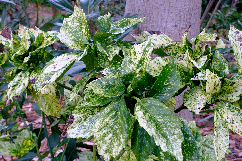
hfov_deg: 38.2
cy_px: 80
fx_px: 350
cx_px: 121
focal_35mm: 52
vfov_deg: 26.0
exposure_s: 1/6
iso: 800
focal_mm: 34.5
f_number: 16
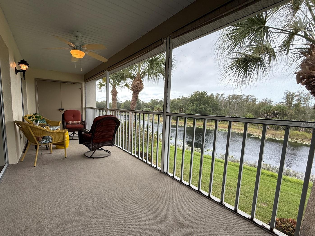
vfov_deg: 78.0
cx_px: 141
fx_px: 146
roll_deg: -1.0
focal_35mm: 16
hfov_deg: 94.2
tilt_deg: -7.0
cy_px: 124
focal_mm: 2.22
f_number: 2.2
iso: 64
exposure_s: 1/282
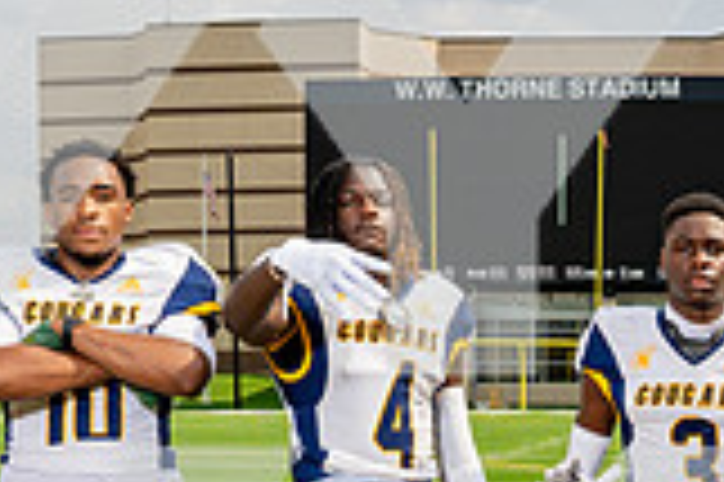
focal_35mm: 87
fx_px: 1748
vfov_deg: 14.7
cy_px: 687
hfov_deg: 22.8
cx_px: 666
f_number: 8
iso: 100
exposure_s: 1/250
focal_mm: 23
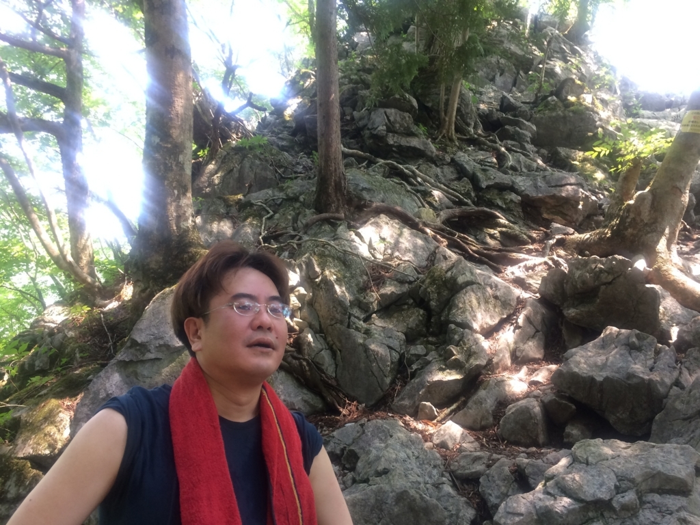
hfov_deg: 61.7
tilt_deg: +8.5
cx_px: 350
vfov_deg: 48.2
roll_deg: -1.0
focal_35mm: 29
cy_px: 262
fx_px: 586
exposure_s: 1/30
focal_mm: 4.15
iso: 50
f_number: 2.2
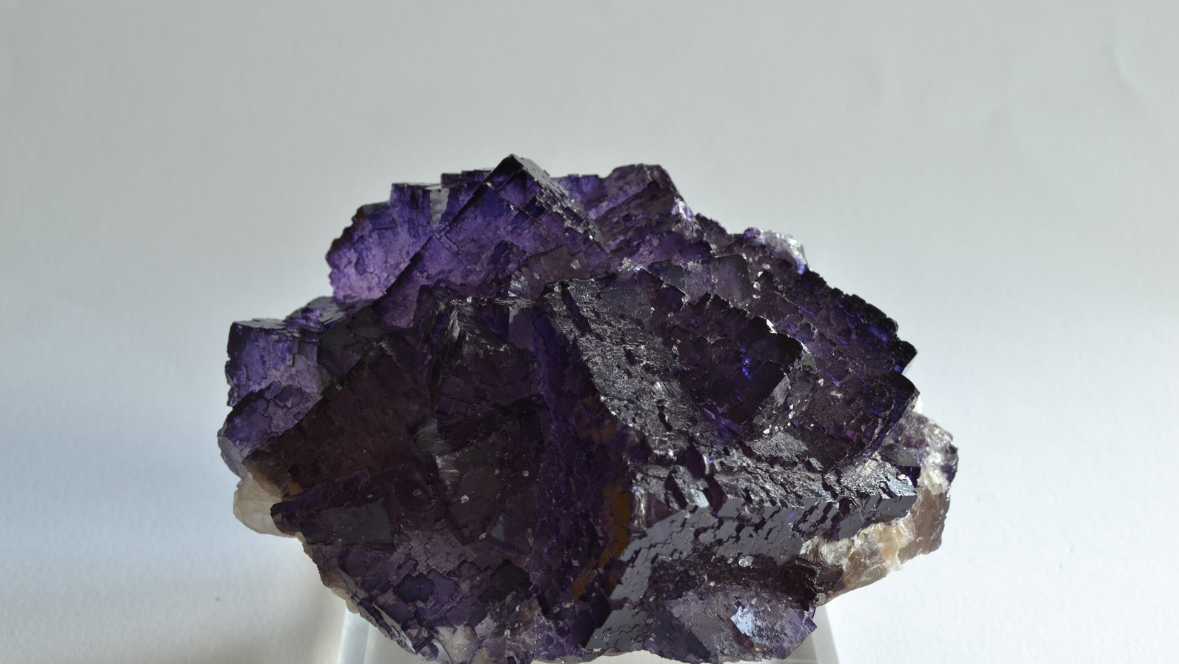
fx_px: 1876
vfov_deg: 20.1
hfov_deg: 34.9
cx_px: 591
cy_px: 328
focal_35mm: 60
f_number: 9
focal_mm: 38
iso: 100
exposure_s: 1/5
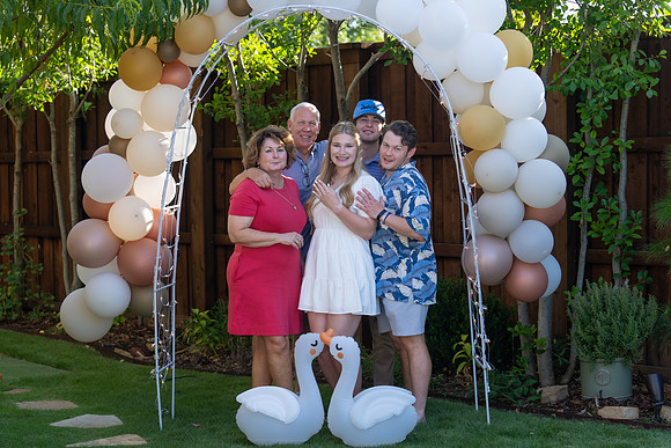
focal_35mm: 70
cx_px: 336
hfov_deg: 28.8
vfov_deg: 19.5
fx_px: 1305
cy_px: 224
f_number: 3.5
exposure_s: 1/320
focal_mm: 70
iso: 125
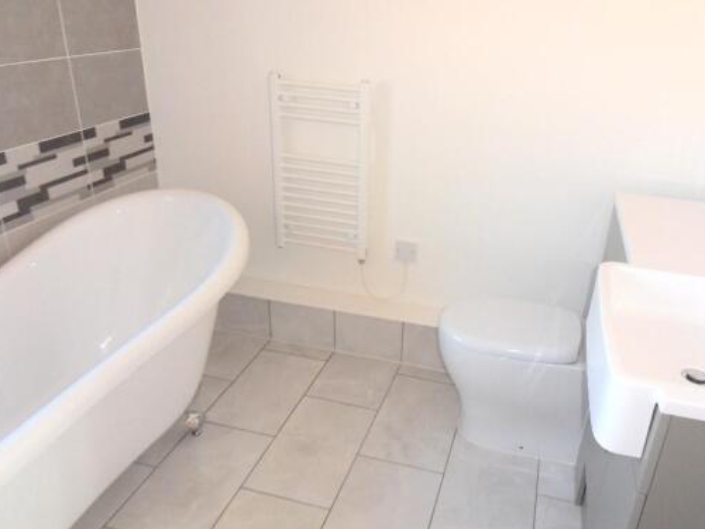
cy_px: 263
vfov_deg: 49.7
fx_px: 570
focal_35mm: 28
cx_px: 404
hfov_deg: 63.1
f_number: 3.3
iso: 100
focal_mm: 4.2
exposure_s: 1/45
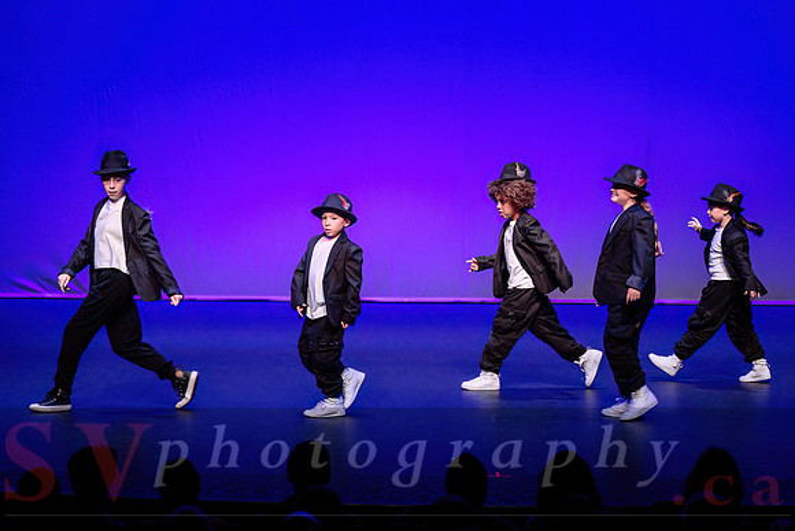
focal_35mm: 128
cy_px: 184
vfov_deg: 10.7
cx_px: 398
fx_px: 2828
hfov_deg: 16.0
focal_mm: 98
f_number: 2.8
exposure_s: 1/400
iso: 1250
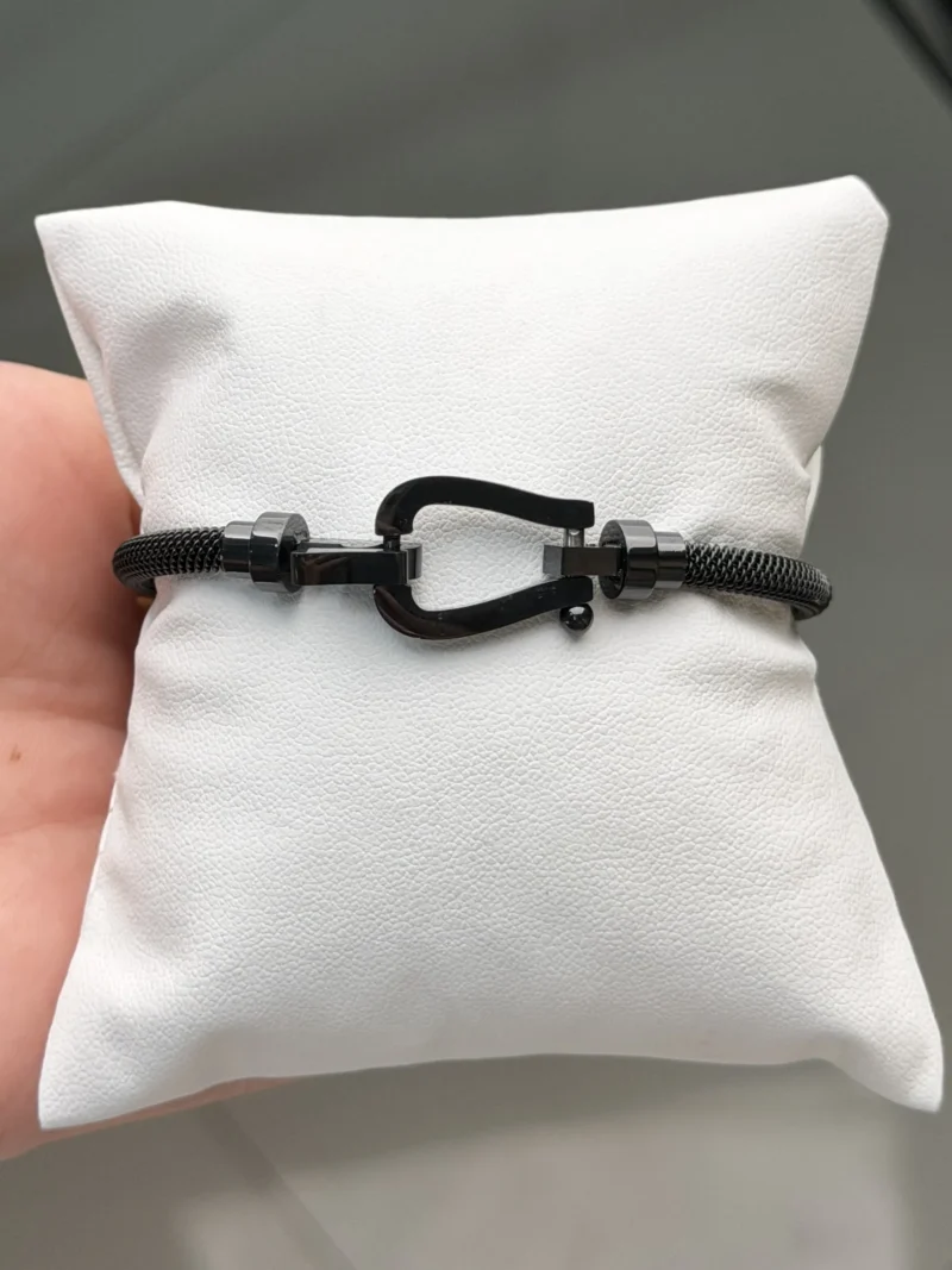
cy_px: 635
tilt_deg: -69.2
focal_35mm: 48
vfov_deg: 39.7
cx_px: 476
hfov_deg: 30.3
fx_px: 1760
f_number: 1.78
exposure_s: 1/786
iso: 80
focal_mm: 6.76
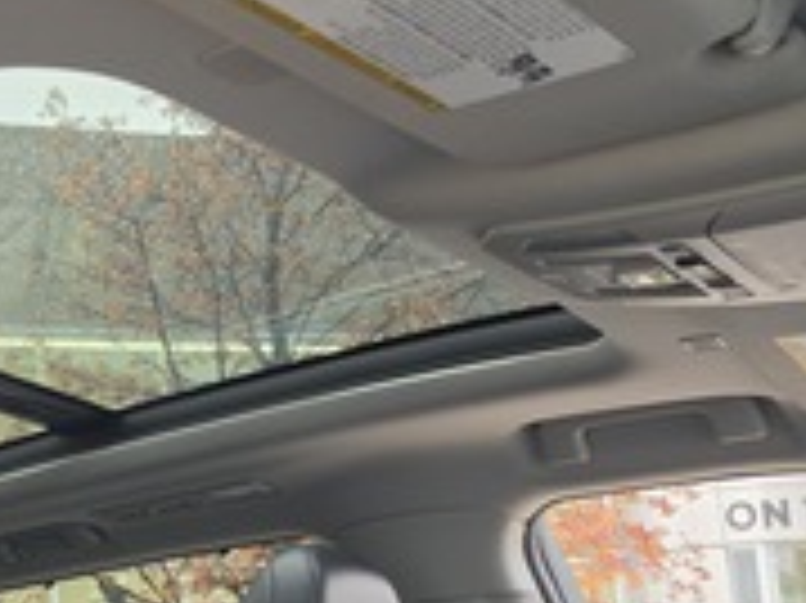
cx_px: -41
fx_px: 1256
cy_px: 578
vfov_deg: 25.9
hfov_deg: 32.1
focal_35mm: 54
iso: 160
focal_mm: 6.5
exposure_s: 1/120
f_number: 1.4
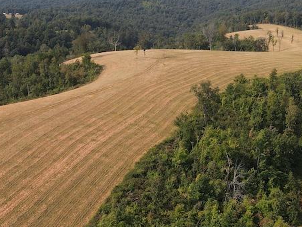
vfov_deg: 27.5
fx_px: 463
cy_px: 131
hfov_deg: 36.0
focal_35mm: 53
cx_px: 115
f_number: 2.8
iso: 100
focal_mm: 4.5
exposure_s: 1/40
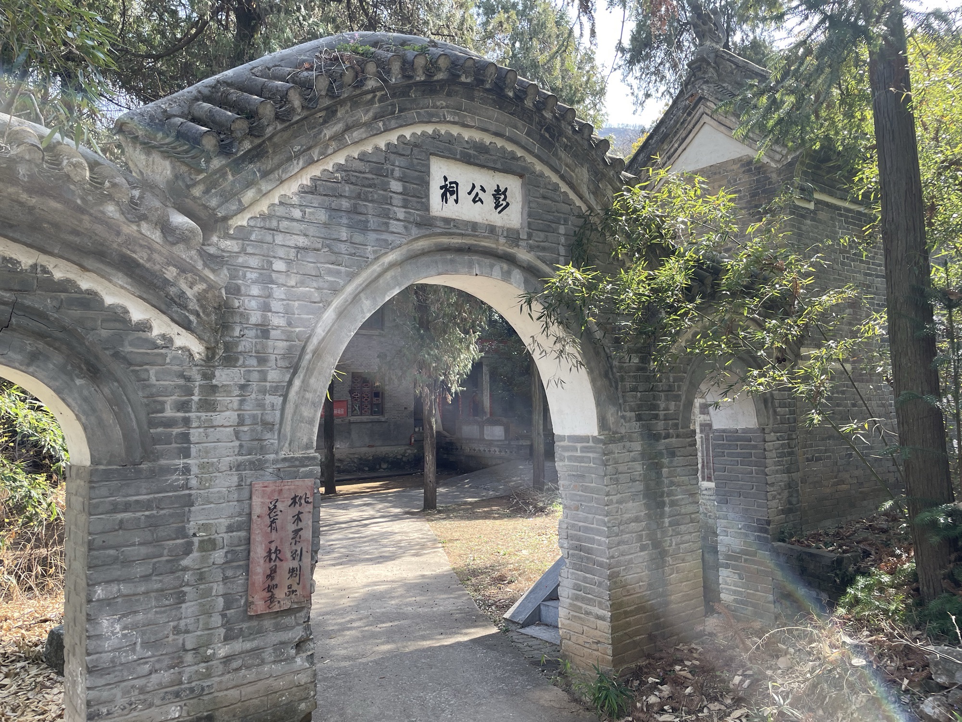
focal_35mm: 26
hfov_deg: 67.3
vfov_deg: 53.1
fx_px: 723
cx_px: 481
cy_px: 361
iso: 32
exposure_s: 1/310
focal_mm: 4.2
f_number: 1.6
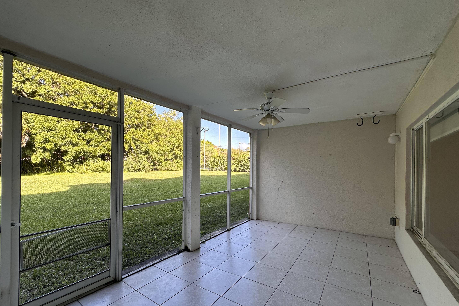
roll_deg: -0.6
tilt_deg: +0.3
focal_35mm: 15
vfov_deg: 77.1
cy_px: 167
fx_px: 191
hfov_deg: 100.4
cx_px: 229
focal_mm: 2.22
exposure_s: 1/117
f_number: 2.2
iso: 40
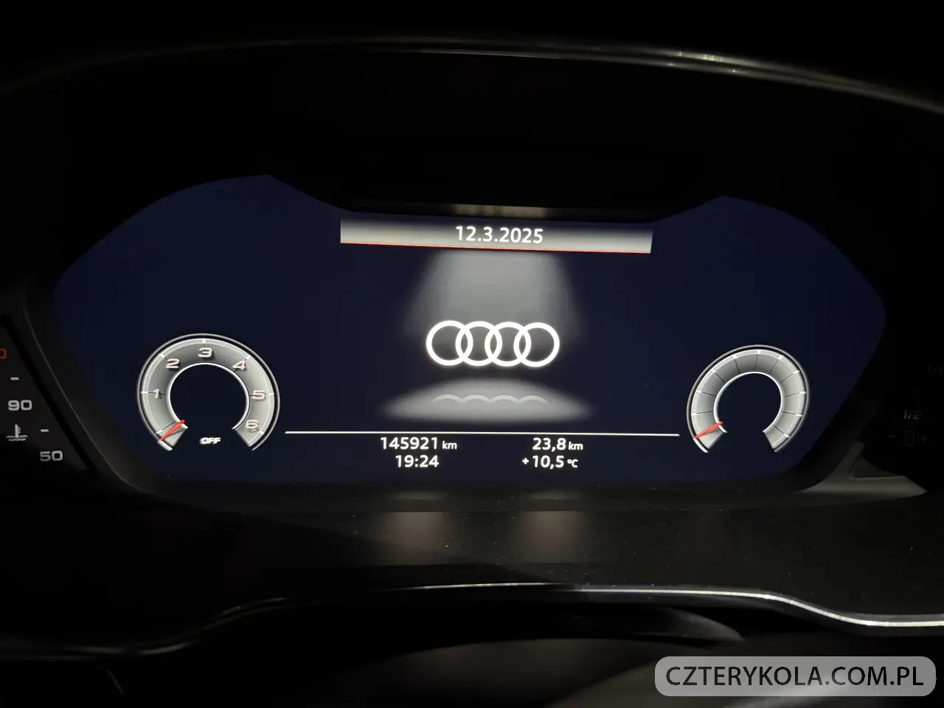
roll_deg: -4.1
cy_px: 354
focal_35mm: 24
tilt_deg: -24.1
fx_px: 654
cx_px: 472
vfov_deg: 56.8
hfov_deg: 71.6
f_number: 1.78
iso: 2000
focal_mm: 6.76
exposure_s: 1/15
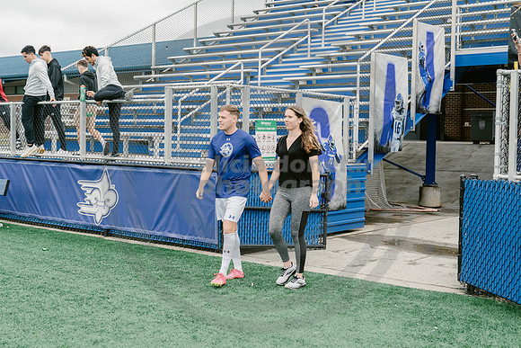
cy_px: 174
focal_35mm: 48
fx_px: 695
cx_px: 260
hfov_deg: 41.1
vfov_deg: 28.1
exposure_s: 1/320
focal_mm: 48
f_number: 5.6
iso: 400
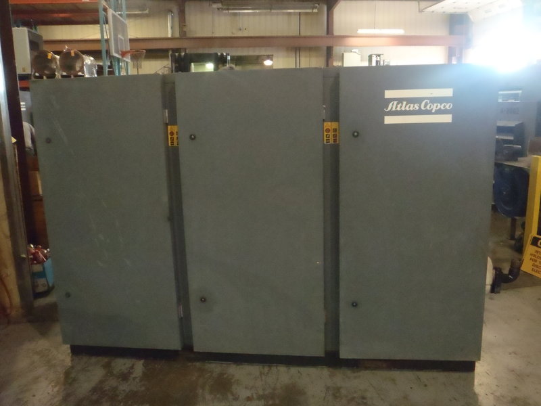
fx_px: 438
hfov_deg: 63.4
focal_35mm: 28
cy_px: 203
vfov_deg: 49.7
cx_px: 270
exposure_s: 1/40
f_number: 3.5
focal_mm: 5
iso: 800
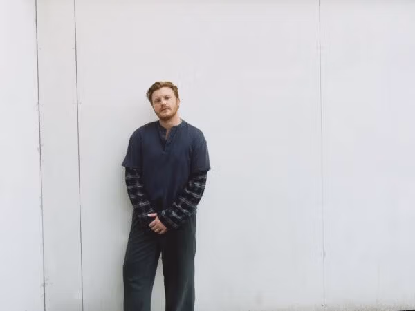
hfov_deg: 69.4
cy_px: 156
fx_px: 300
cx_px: 208
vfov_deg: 54.9
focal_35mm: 25
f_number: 4.5
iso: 250
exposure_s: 1/160
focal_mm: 32
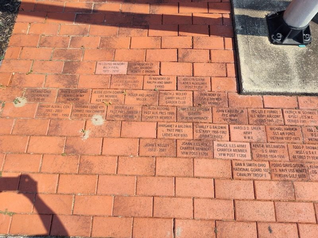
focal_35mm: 23
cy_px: 119
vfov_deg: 58.9
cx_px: 159
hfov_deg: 73.9
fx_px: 211
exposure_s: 1/835
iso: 100
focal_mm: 5.56
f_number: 1.8
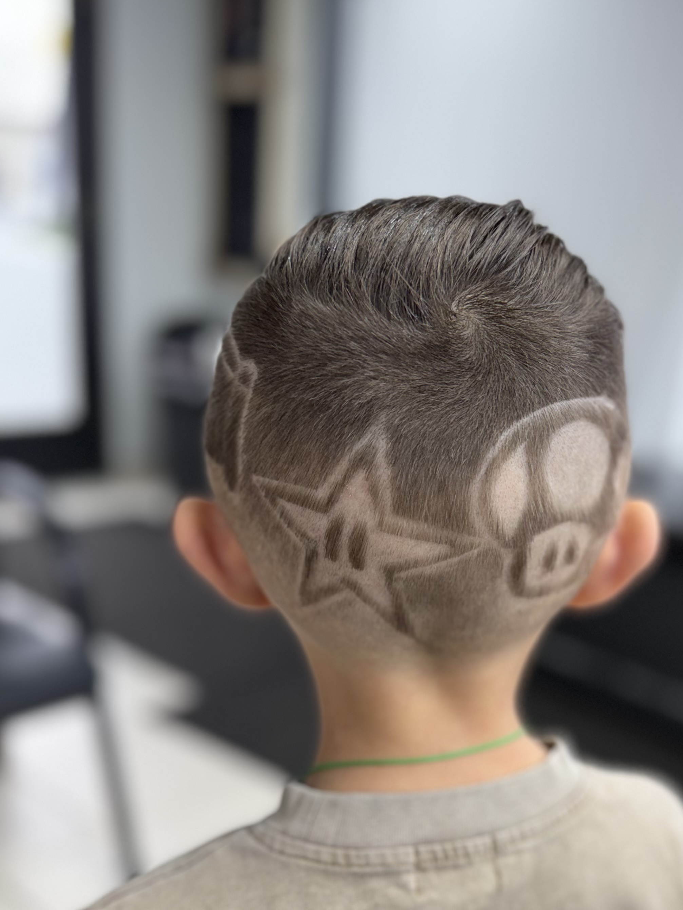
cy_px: 625
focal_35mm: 36
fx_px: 947
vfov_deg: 50.2
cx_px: 507
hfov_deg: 38.7
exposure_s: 1/120
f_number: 1.78
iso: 80
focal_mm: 6.76
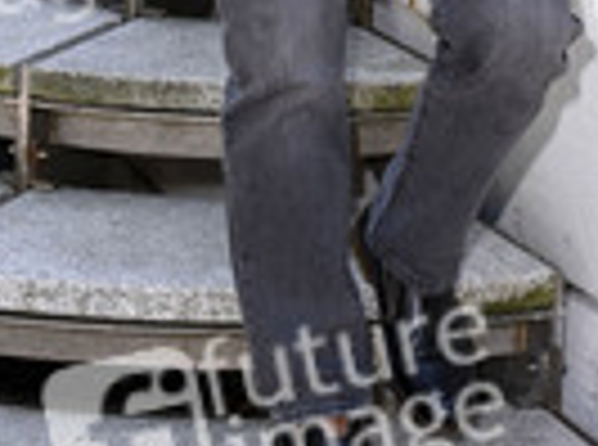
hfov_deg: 17.4
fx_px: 1947
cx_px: 405
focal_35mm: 113
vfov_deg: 12.3
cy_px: -261
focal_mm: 26
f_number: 6.3
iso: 200
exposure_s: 1/160
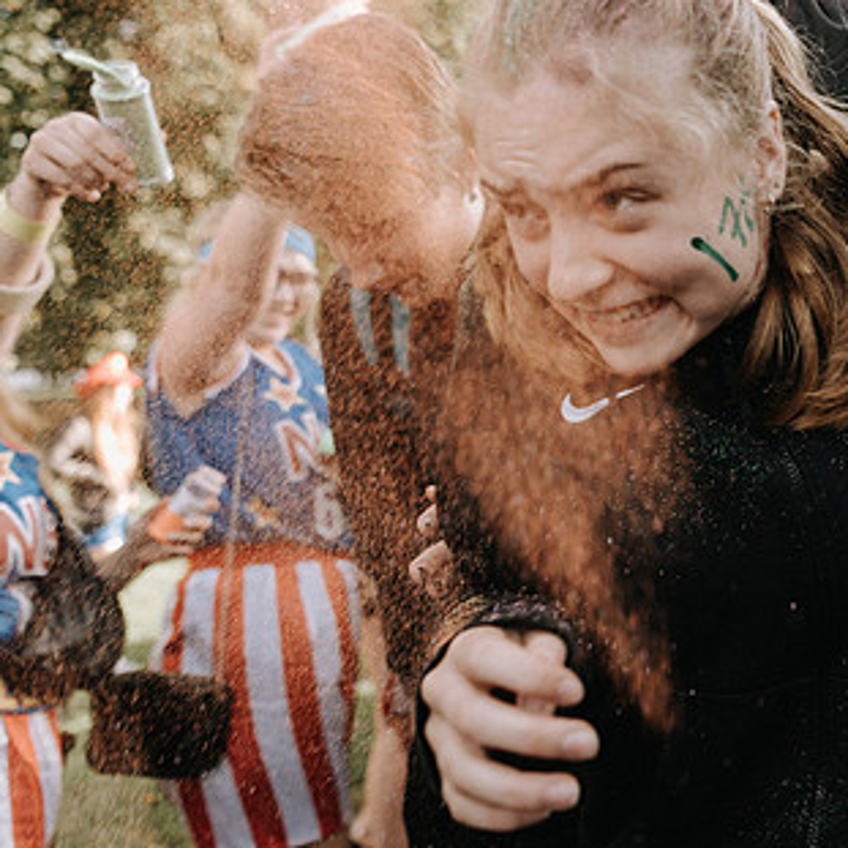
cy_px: 345
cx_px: 703
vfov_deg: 43.7
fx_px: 1053
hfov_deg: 41.6
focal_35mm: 38
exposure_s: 1/400
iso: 560
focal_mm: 24
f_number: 2.8
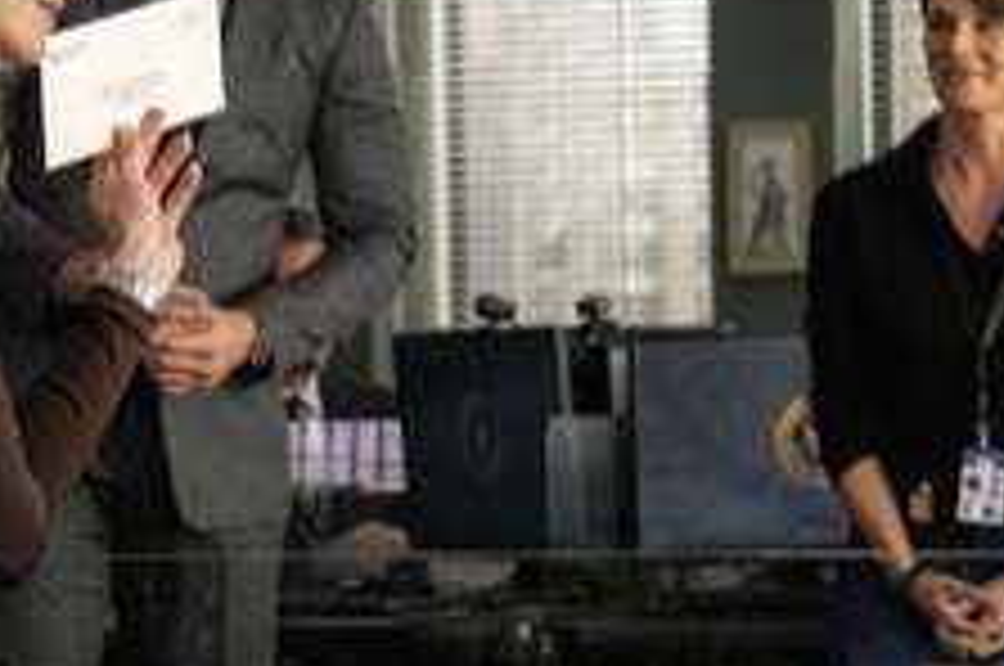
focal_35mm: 157
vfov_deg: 8.7
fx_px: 4372
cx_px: 545
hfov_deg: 13.1
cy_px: 250
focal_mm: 70
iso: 12800
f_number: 7.1
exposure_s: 1/125
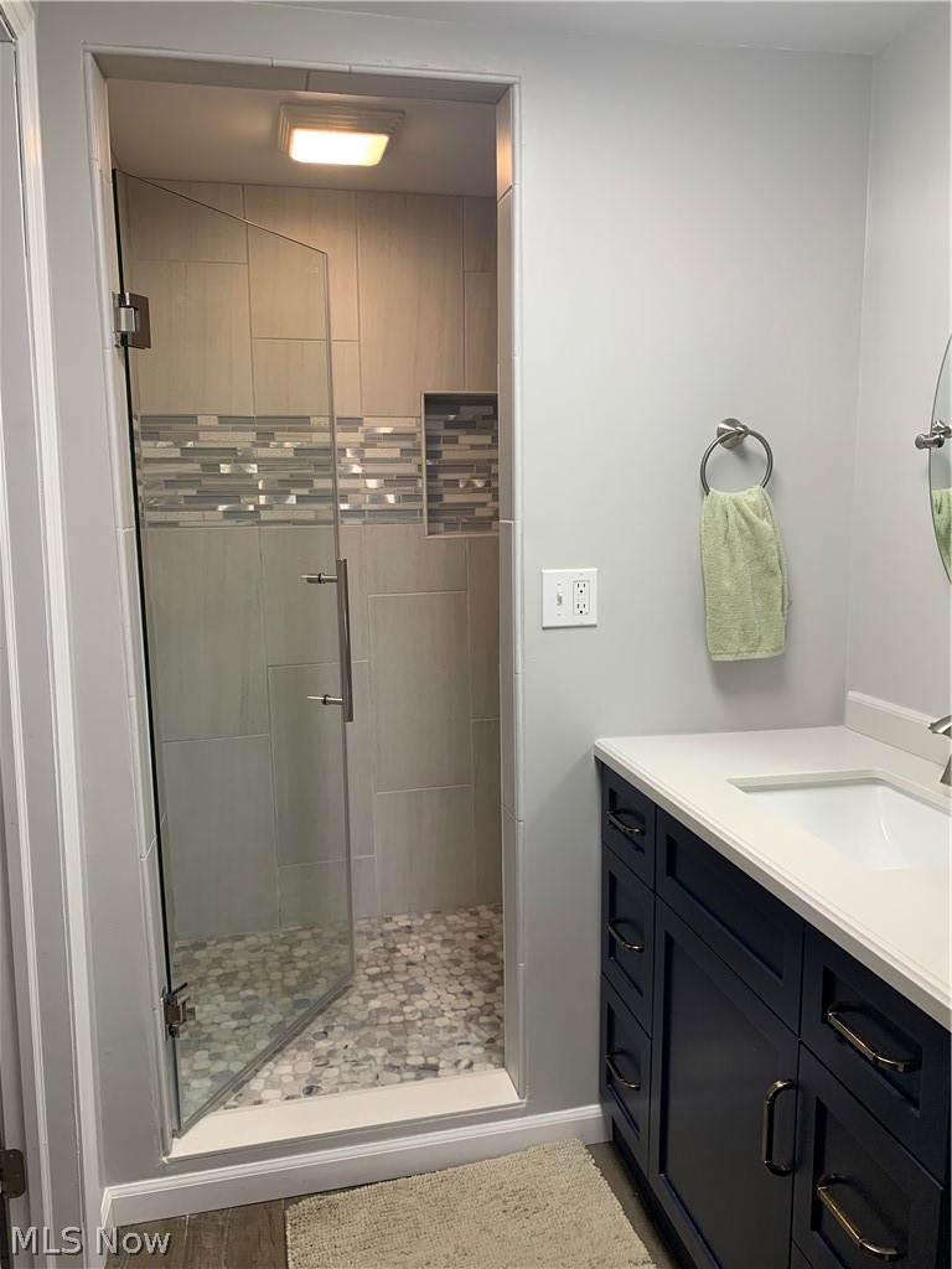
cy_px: 634
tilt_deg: -8.2
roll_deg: +1.4
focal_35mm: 26
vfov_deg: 67.3
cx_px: 476
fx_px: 953
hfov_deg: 53.1
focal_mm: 4.25
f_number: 1.8
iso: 50
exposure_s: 1/60
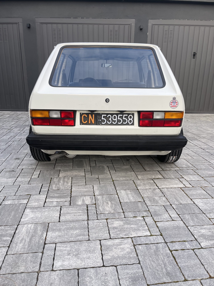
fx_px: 206
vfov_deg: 69.4
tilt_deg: -16.8
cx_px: 107
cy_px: 143
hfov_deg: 54.9
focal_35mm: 25
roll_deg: -0.3
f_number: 1.6
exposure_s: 1/344
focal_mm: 5.1
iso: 32
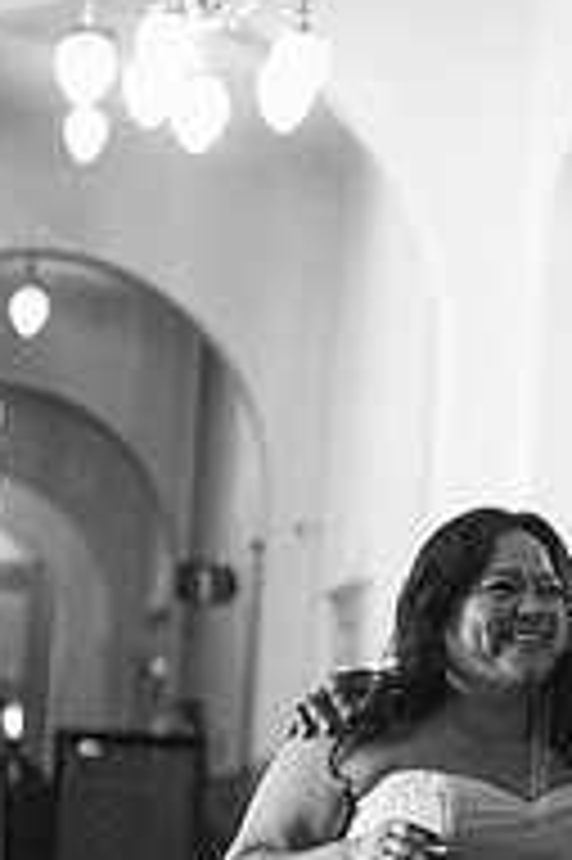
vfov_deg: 13.5
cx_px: 491
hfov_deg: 9.0
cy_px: 626
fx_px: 3629
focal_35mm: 152
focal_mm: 50
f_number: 1.8
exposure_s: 1/1250
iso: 6400
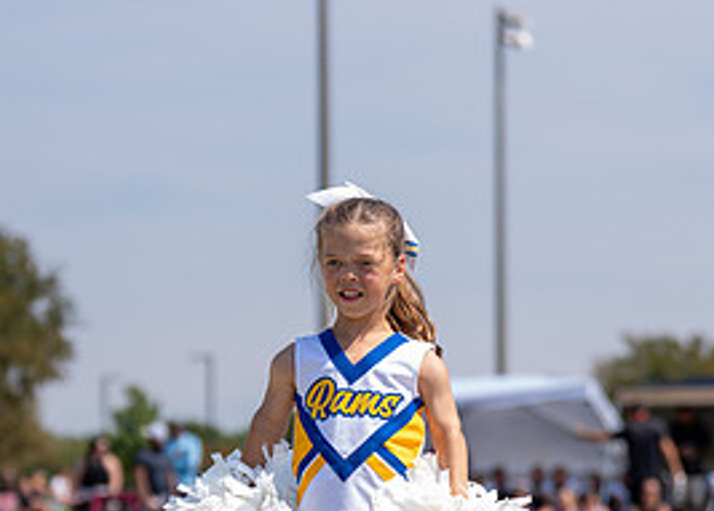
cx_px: 413
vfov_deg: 6.7
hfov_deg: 9.3
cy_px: 372
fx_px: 4382
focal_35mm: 216
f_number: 2.8
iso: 80
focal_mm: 84
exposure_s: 1/1600
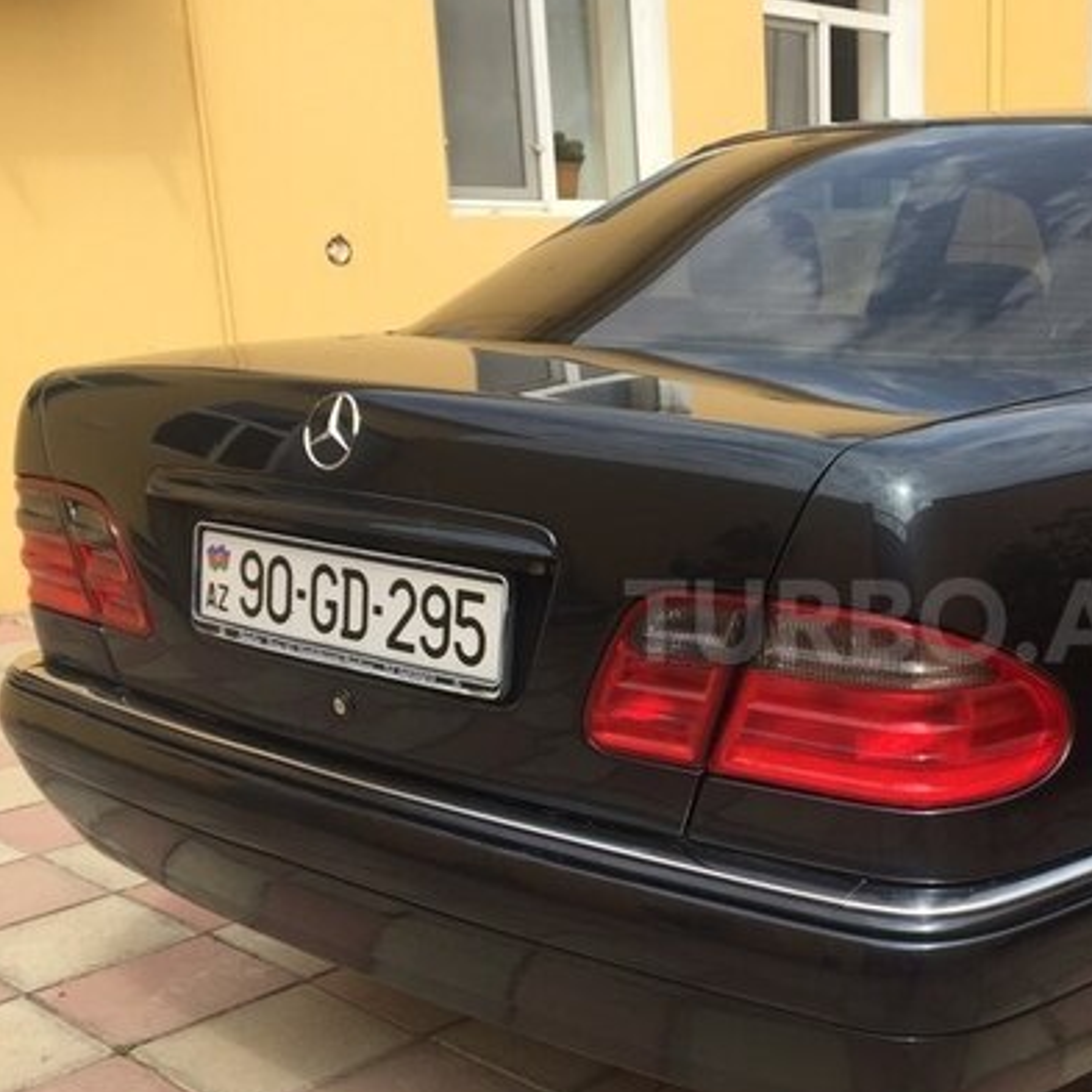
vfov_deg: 39.1
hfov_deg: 37.4
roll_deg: -0.8
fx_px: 1535
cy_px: 621
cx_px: 909
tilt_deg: -14.7
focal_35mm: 43
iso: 32
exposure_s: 1/989
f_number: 2.2
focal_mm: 4.15
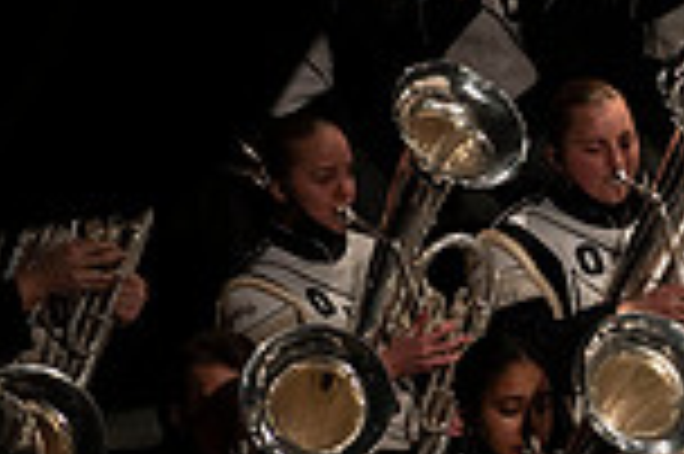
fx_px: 14462
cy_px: -162
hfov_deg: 2.7
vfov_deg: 1.8
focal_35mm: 762
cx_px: 1174
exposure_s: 1/500
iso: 2500
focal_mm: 200
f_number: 2.8
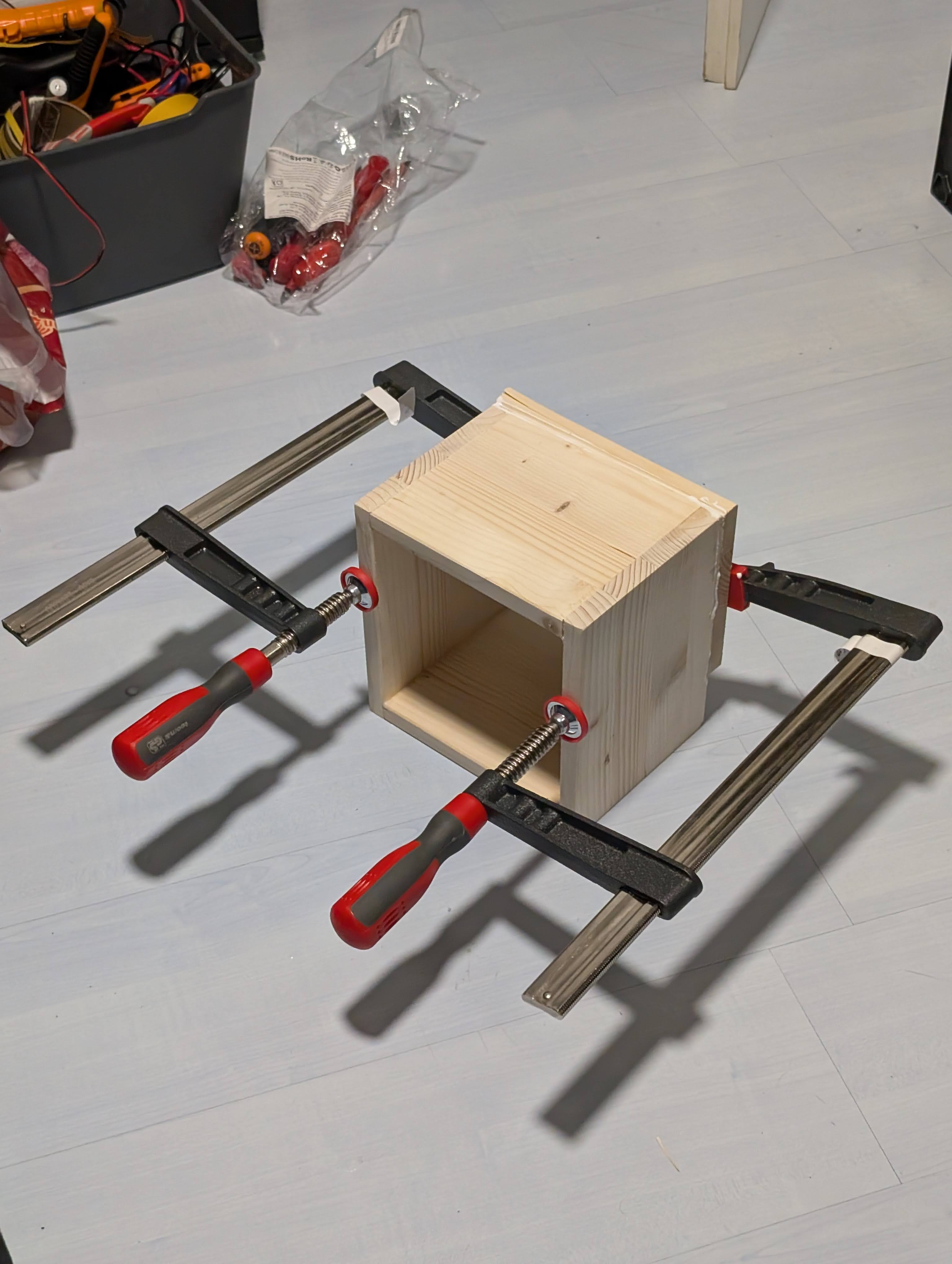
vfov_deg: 38.9
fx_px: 1792
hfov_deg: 29.7
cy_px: 632
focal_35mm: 49
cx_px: 476
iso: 1186
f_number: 1.68
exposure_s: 1/236
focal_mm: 6.9
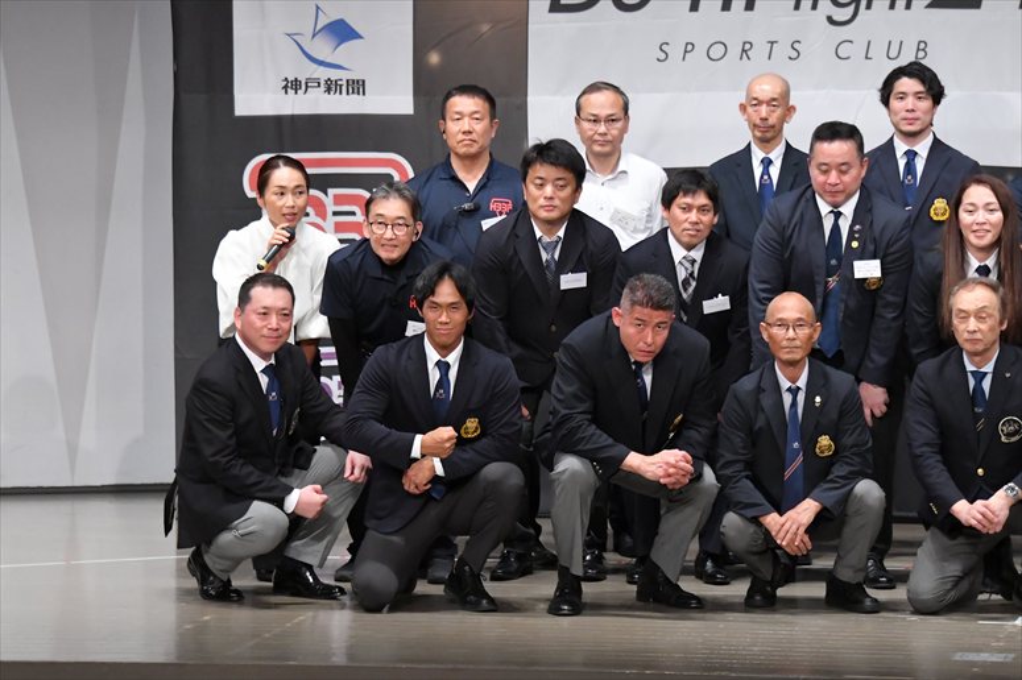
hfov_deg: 11.2
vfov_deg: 7.5
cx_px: 511
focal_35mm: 183
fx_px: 5193
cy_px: 340
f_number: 5.6
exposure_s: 1/400
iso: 6400
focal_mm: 122
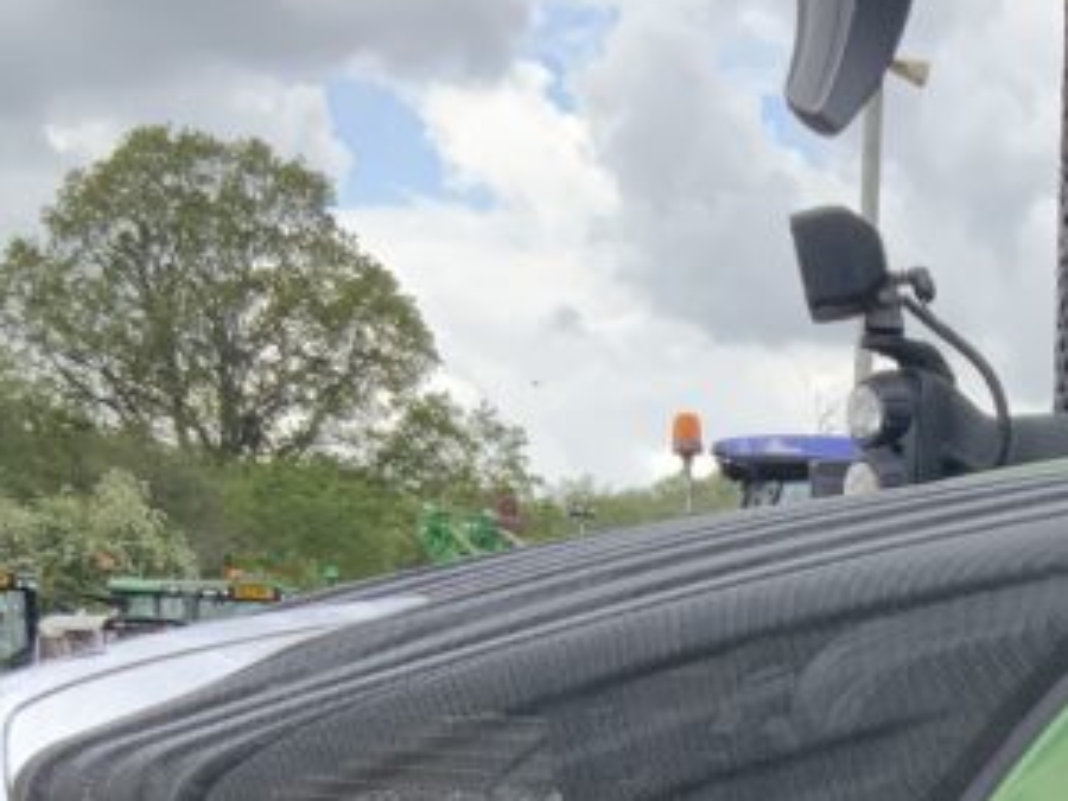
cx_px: 1193
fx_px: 3054
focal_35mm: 99
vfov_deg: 14.4
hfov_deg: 19.0
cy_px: 1007
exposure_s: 1/574
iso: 16
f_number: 1.8
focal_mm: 3
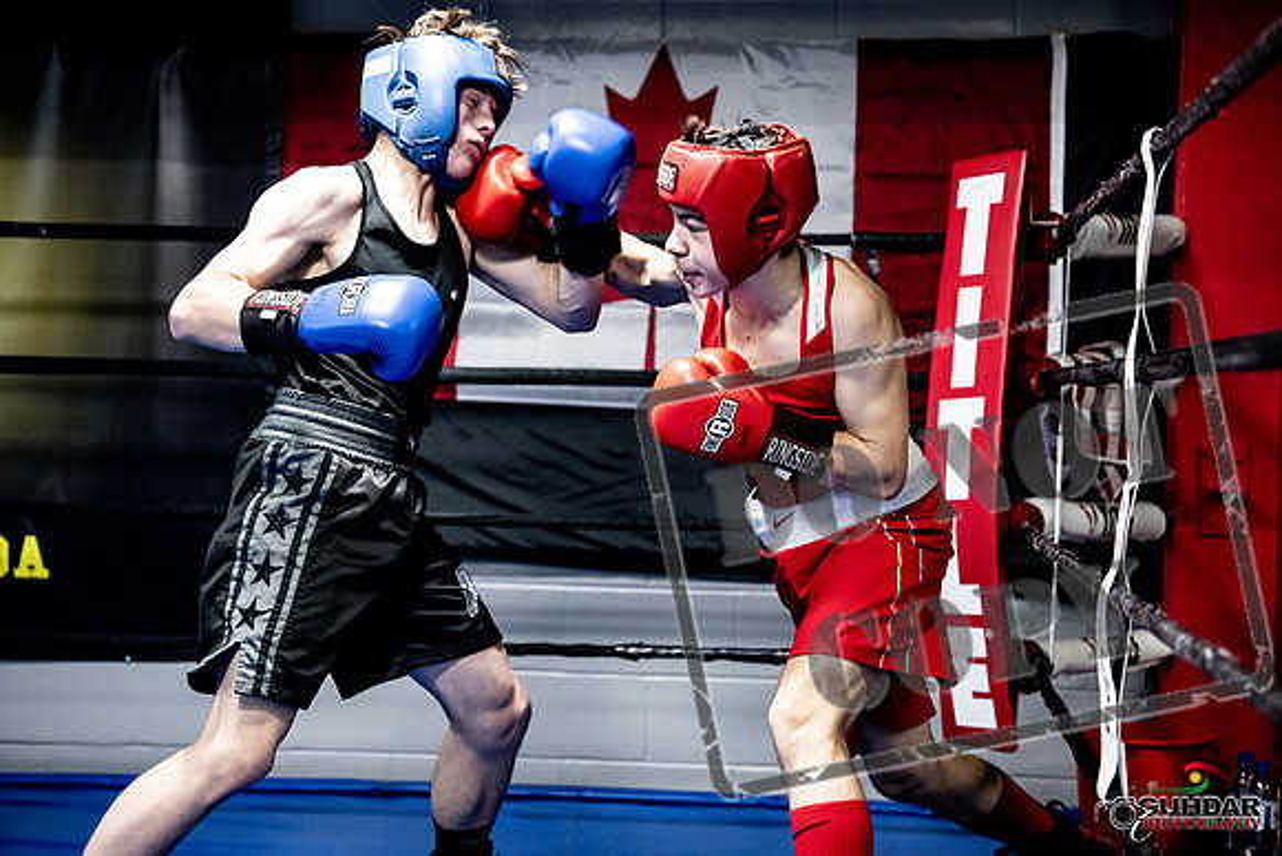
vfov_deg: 19.5
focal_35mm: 70
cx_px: 641
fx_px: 2493
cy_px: 428
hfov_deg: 28.8
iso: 8000
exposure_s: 1/1000
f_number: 2.8
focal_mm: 70
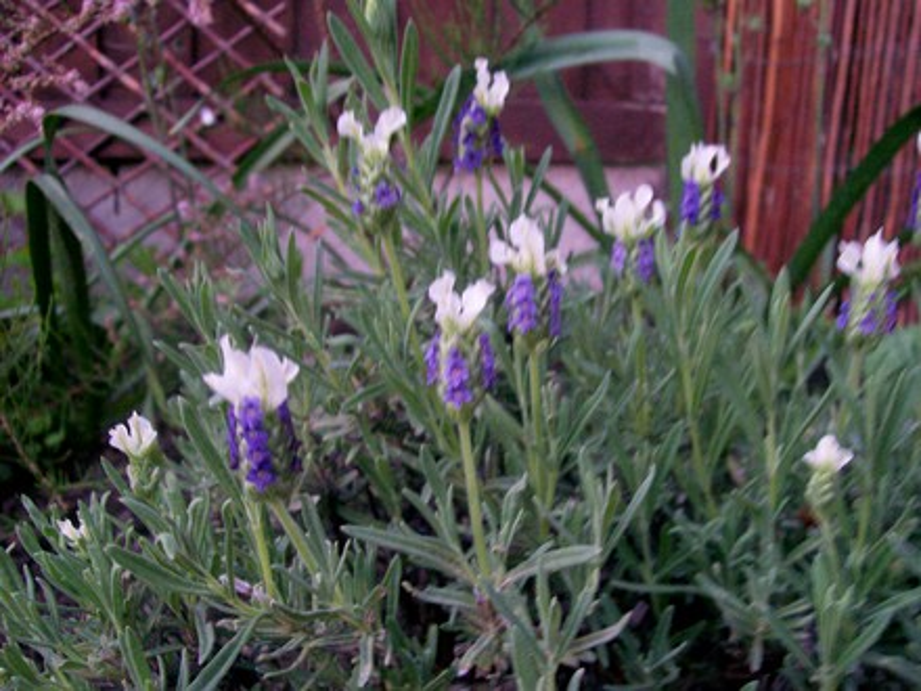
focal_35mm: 36
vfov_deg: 39.7
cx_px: 460
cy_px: 346
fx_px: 958
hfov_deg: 51.4
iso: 160
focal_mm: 6
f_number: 2.7
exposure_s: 1/8
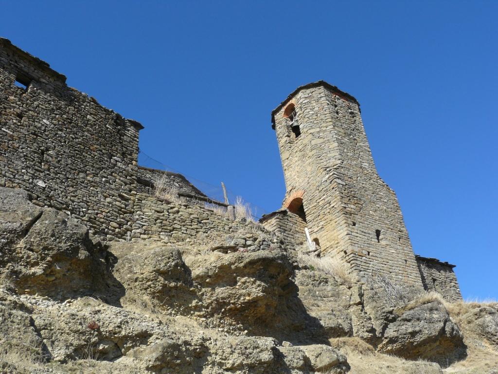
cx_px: 249
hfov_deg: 51.4
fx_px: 518
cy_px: 187
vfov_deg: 39.7
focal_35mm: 36
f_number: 5.6
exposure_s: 1/250
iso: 100
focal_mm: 6
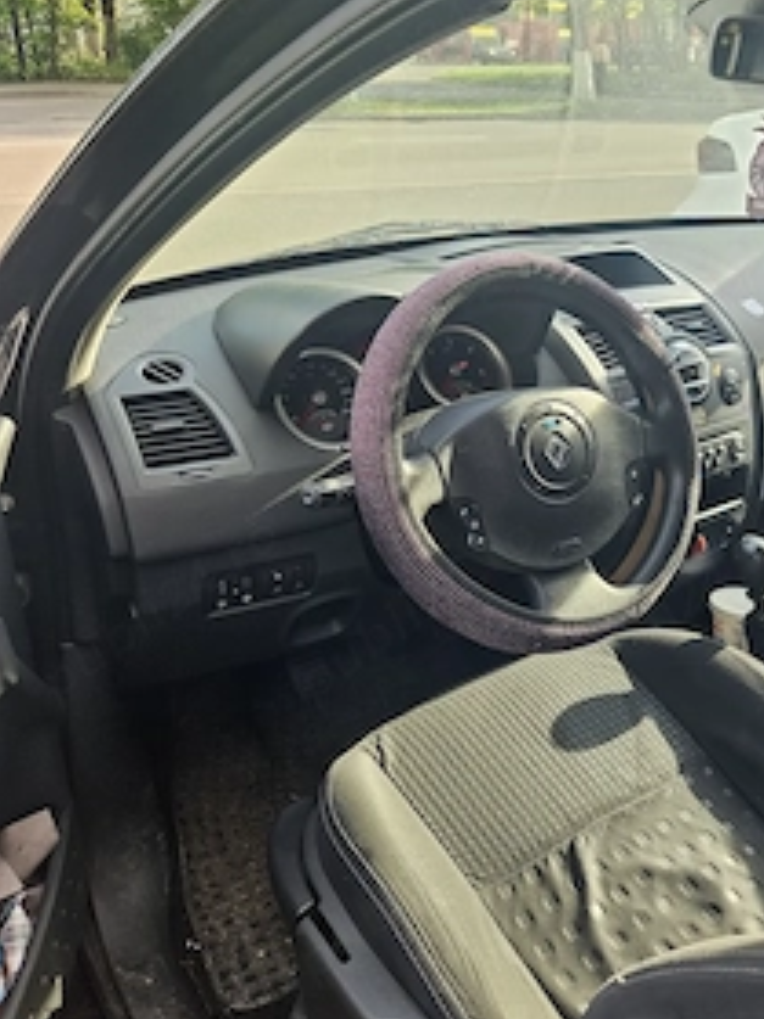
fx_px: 972
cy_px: 391
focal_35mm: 33
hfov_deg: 42.0
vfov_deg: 54.8
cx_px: 545
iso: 25
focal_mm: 5.4
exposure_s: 1/180
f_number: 1.8
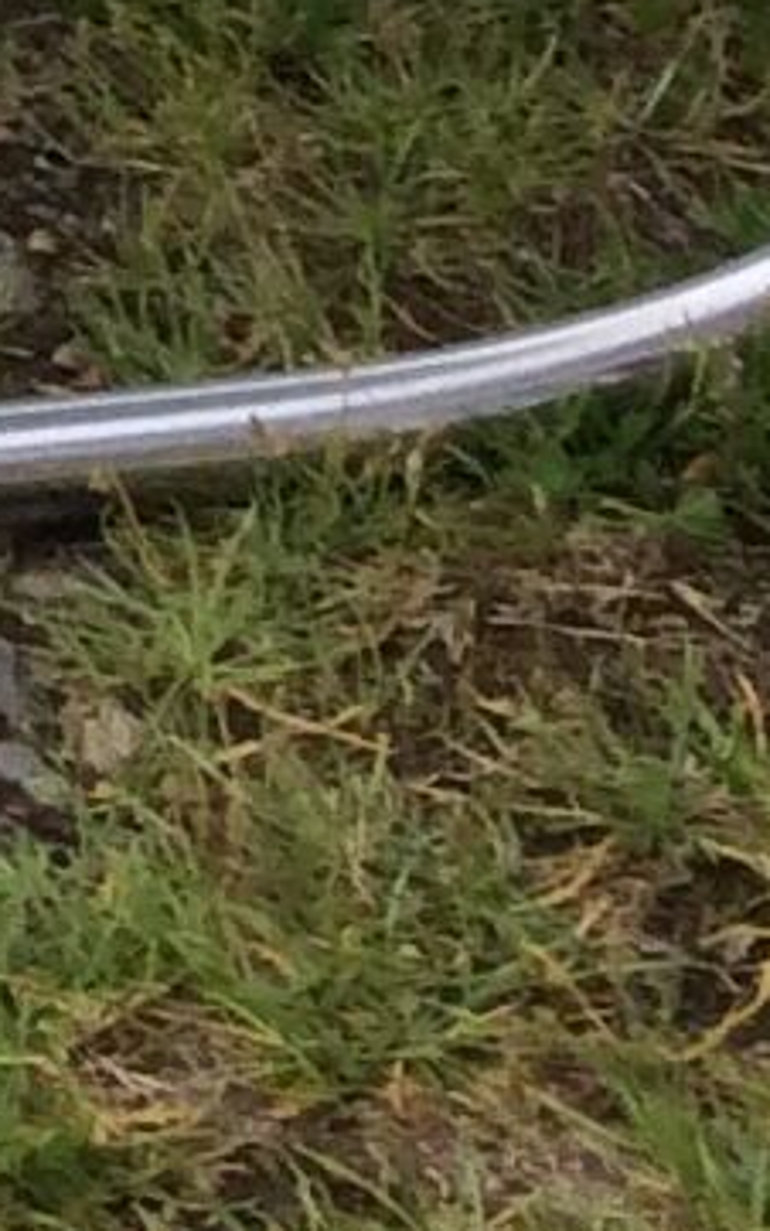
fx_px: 8149
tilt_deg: -18.8
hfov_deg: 5.1
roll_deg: +1.7
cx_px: -1656
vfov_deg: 7.9
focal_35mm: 243
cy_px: -1804
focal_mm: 3.3
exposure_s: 1/347
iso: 32
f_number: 2.4
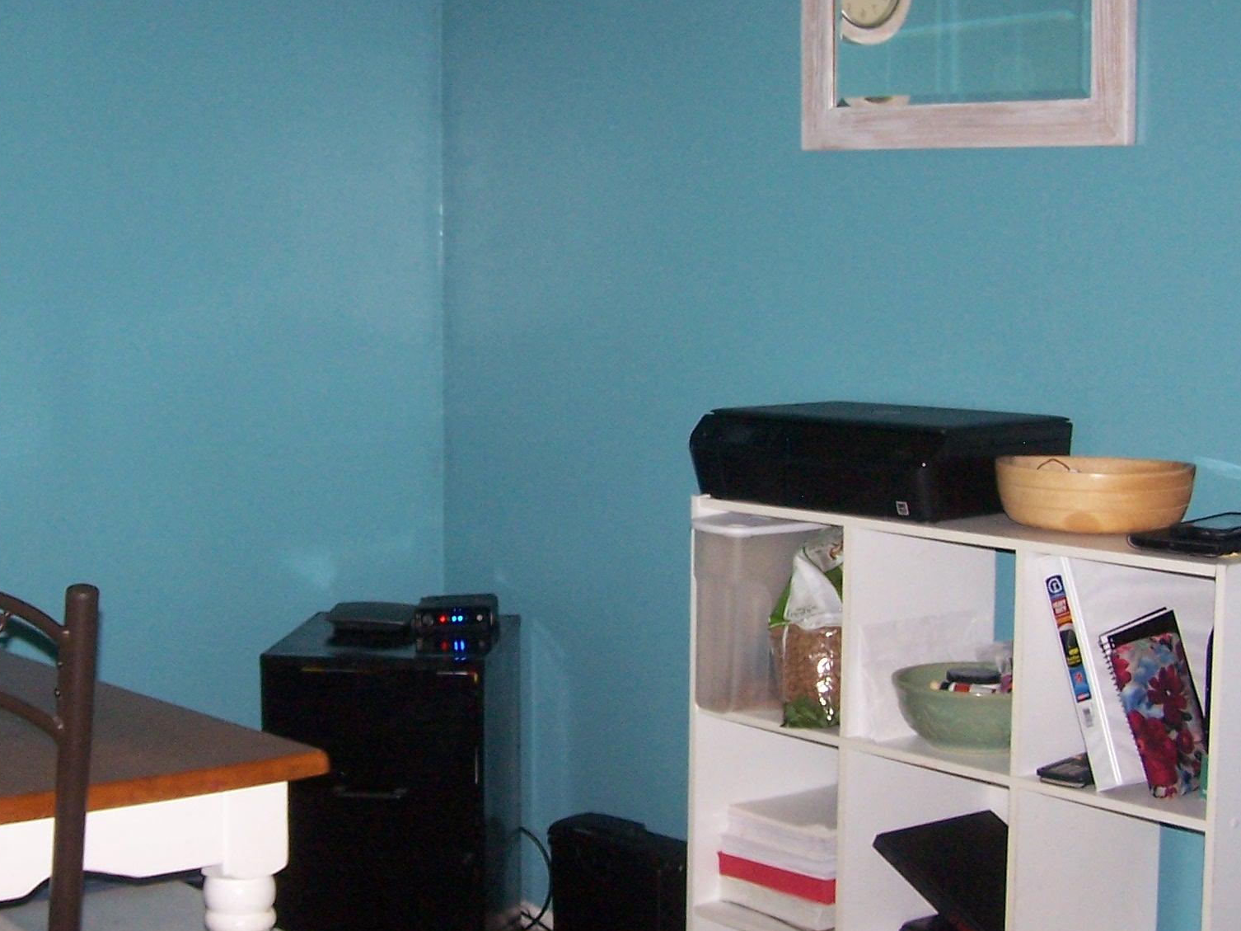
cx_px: 469
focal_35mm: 65
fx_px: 2330
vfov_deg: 22.6
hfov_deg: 29.7
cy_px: 459
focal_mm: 6.3
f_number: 2.8
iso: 140
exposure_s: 1/60
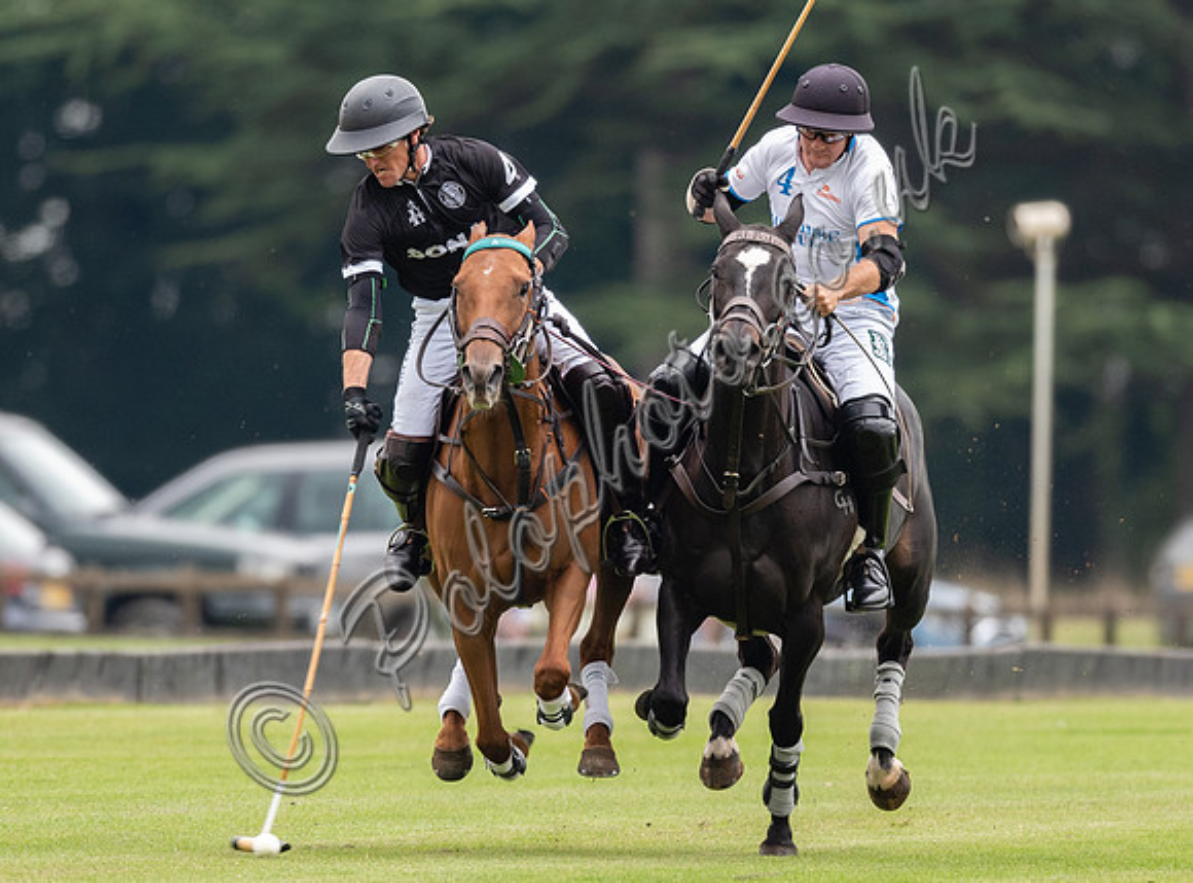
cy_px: 514
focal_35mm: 1088
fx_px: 37320
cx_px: 473
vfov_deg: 1.4
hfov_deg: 1.8
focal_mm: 500
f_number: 4
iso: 500
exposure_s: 1/640
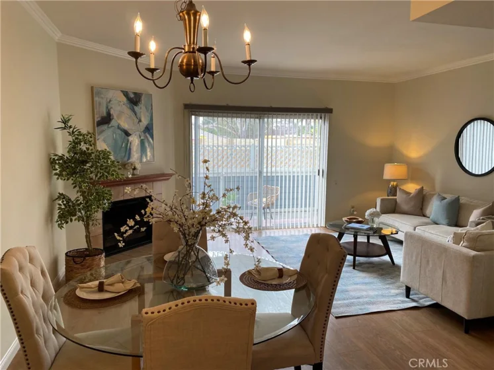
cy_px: 185
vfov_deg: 53.1
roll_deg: -0.4
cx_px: 247
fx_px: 371
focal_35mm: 26
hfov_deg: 67.3
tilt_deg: -6.9
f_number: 1.8
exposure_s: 1/120
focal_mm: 4.25
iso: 100
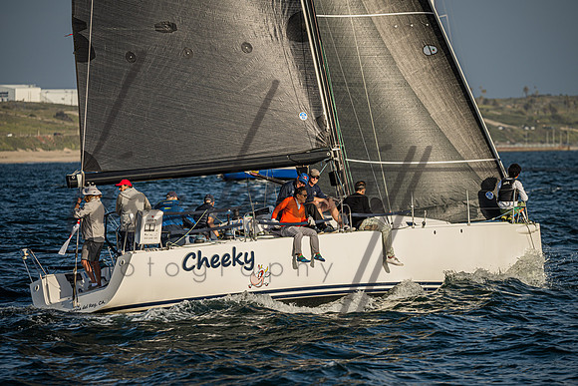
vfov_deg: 4.9
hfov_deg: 7.3
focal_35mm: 282
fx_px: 4527
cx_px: 303
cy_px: 218
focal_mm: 240
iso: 80
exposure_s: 1/1000
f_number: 5
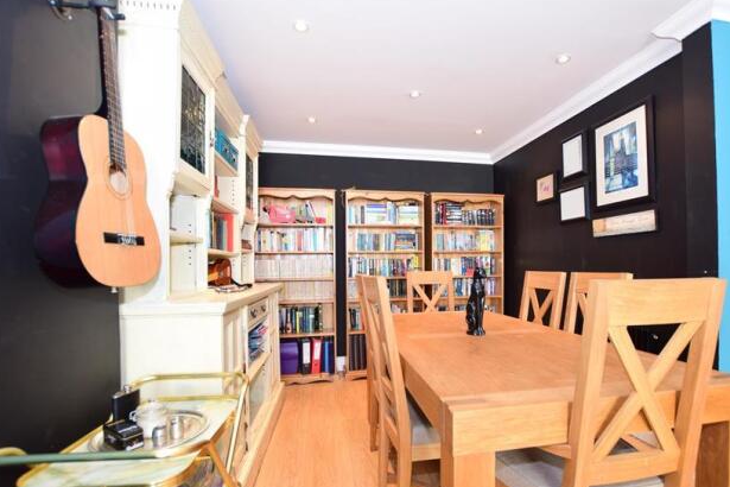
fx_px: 324
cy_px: 251
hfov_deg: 96.7
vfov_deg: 73.7
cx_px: 381
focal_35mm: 16
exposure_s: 1/6
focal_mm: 10
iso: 200
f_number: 5
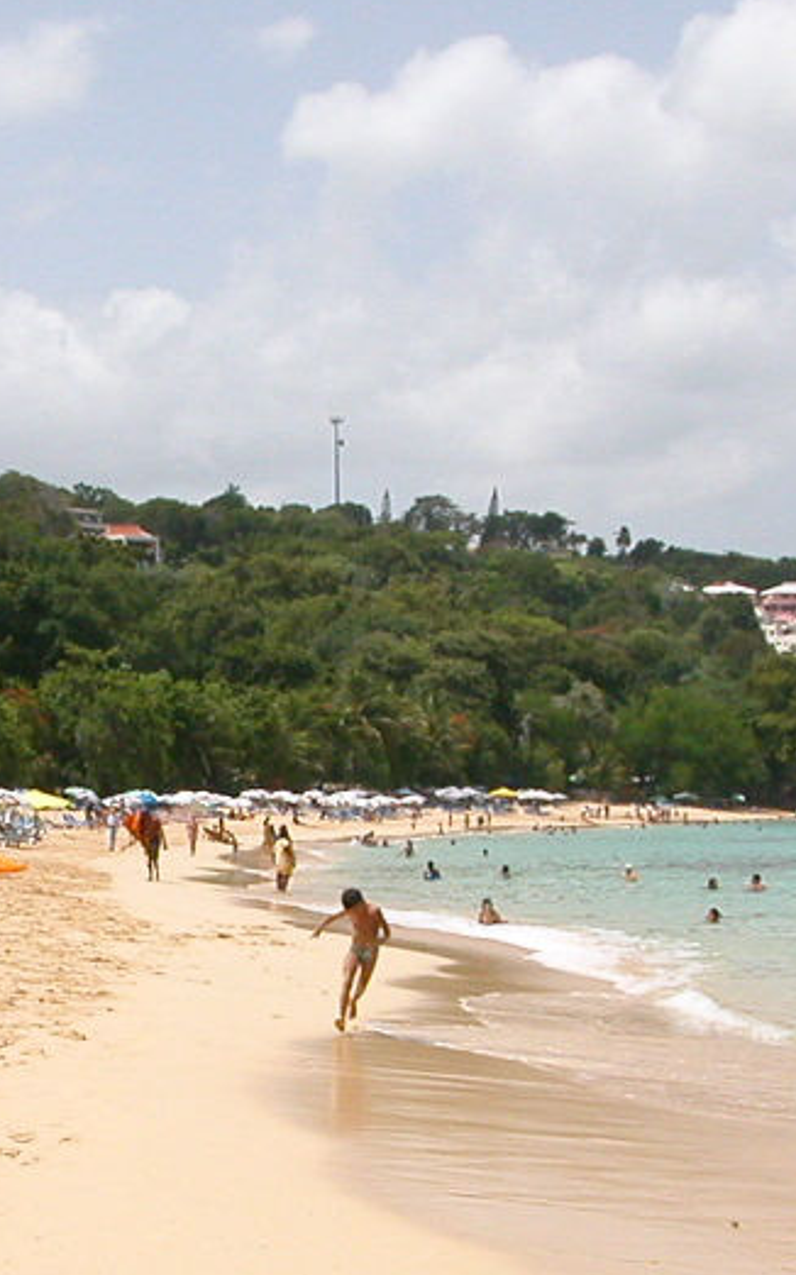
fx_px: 2674
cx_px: 332
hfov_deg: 16.9
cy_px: 865
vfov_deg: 26.6
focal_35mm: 77
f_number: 2.7
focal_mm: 5.6
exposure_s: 1/2564
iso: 100
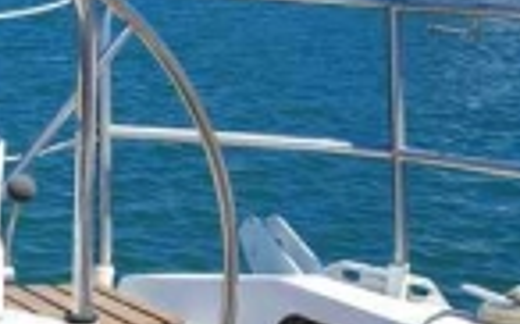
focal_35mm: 96
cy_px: 351
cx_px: -96
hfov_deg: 20.3
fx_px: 1359
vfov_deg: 13.3
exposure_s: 1/1135
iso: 50
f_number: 1.8
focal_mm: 5.23
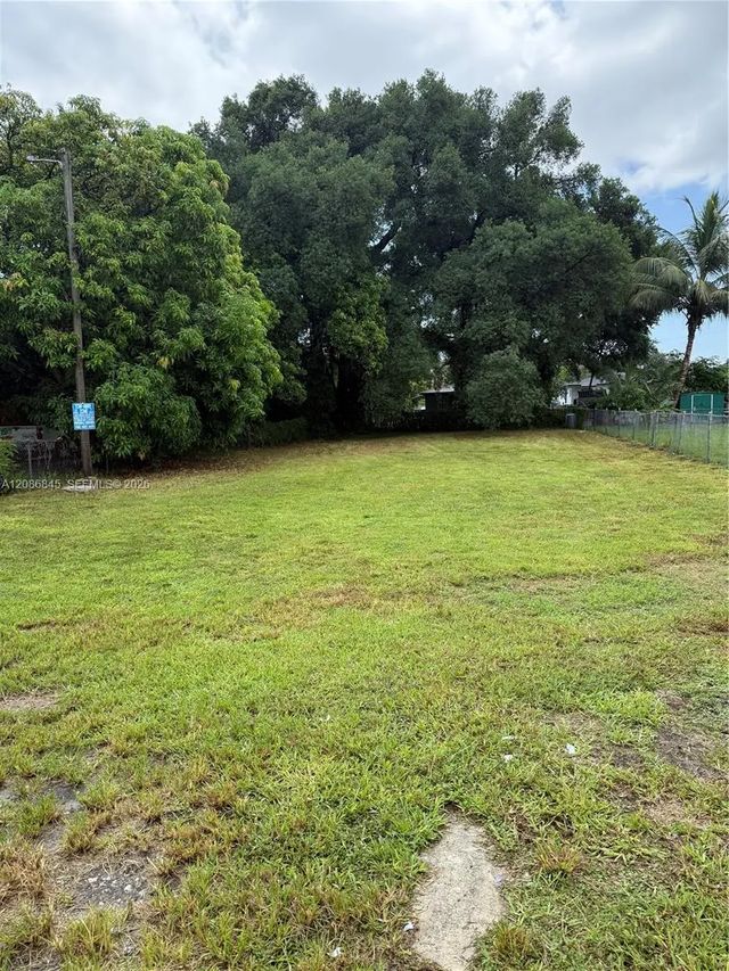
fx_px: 674
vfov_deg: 71.6
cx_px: 364
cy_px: 486
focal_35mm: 24
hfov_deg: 56.8
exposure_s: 1/1901
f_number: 1.78
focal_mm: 6.76
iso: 100
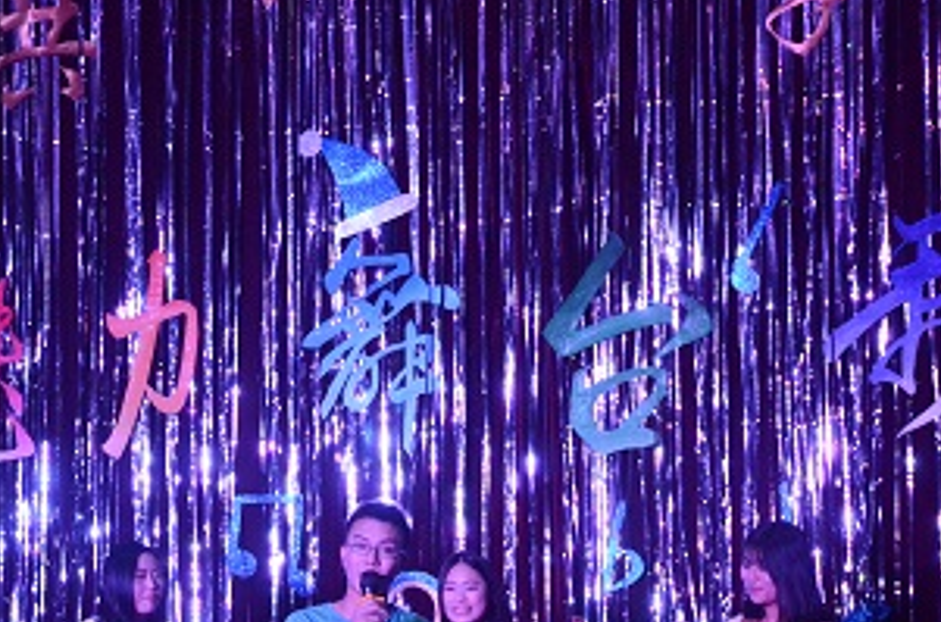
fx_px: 2555
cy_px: 420
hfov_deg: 20.8
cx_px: 378
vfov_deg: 13.9
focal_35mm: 98
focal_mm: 40
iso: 6400
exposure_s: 1/500
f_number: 5.6
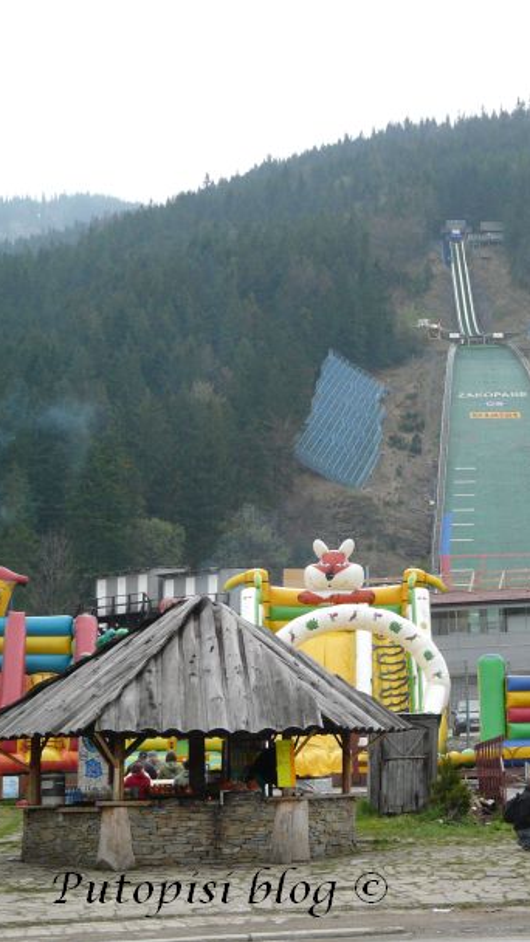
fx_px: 1899
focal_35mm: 76
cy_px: 471
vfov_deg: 27.9
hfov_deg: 15.4
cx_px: 598
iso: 160
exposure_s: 1/160
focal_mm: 8.5
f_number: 4
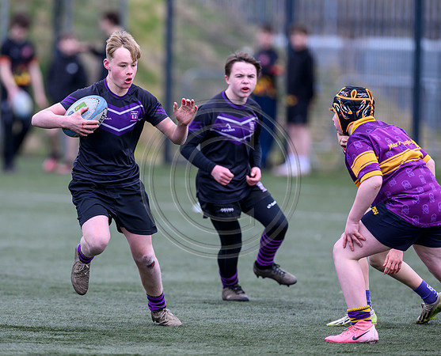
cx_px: 140
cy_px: 176
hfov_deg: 3.8
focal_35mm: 510
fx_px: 6686
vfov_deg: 3.1
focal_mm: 400
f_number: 3.5
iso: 500
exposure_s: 1/1250
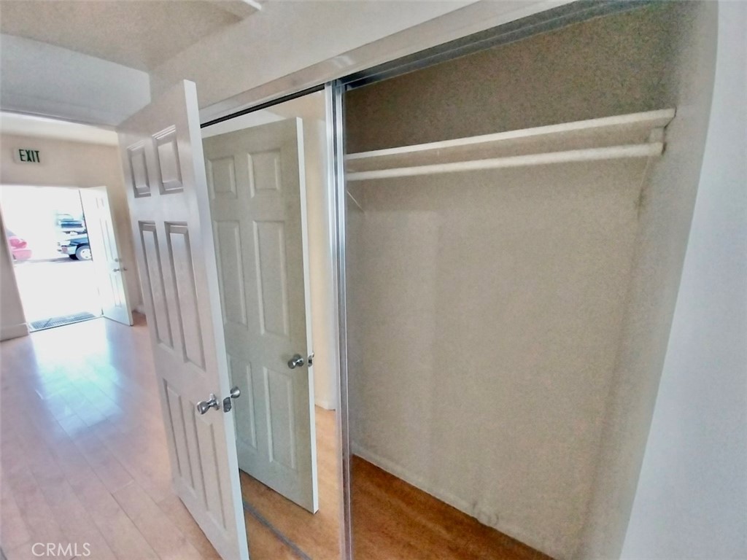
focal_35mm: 13
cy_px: 280
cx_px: 374
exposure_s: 1/60
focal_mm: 1.13
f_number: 2.2
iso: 200
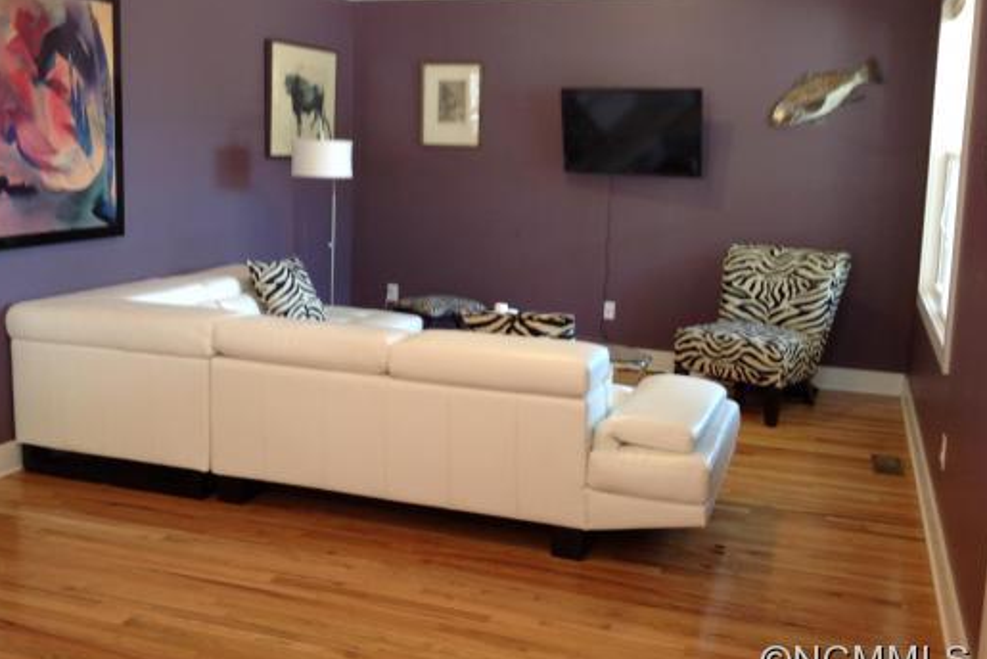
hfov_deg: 47.3
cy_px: 287
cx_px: 443
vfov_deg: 32.6
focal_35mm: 41
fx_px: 1125
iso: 80
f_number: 2.4
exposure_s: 1/15
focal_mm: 4.28
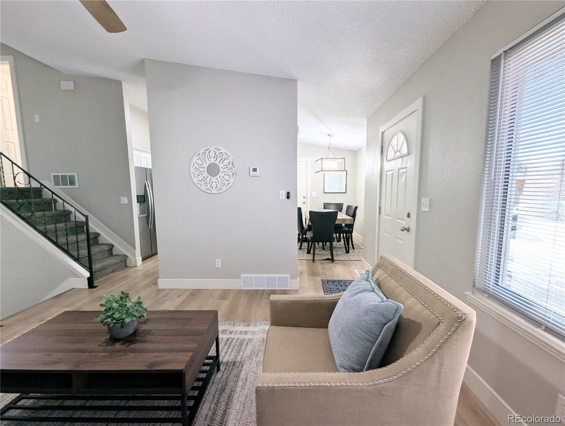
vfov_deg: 90.1
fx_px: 212
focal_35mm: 13
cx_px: 282
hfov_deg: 106.1
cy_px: 213
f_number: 2.2
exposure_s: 1/123
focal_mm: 1.95
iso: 42
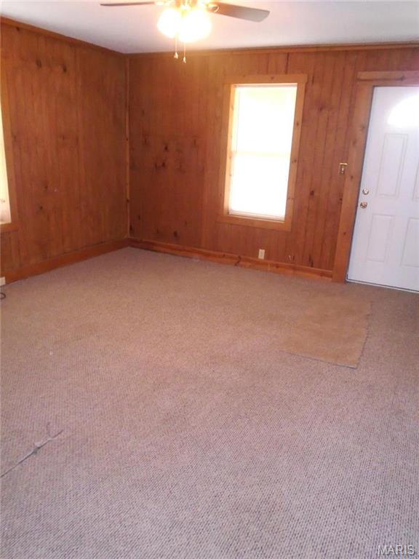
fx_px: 420
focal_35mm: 26
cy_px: 280
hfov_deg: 53.1
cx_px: 210
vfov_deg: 67.3
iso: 400
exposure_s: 1/30
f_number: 3.2
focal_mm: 4.6
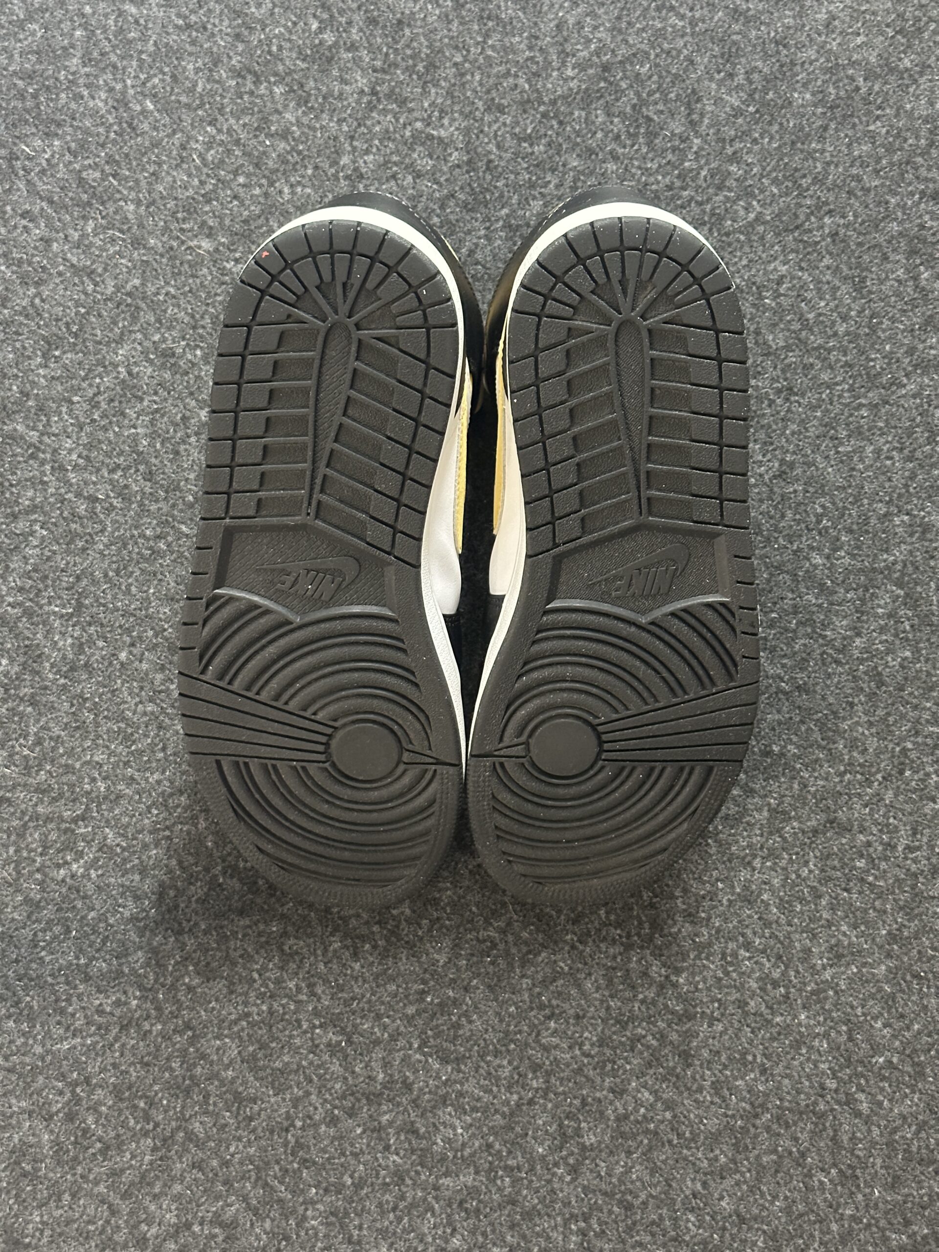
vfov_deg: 39.7
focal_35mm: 48
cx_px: 470
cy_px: 626
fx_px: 1736
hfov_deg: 30.3
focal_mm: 6.86
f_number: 1.78
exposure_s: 1/25
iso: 640
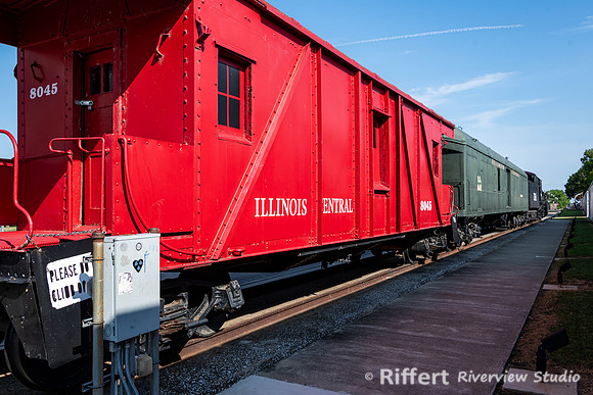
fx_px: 490
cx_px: 296
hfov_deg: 62.3
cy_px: 198
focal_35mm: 30
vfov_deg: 43.9
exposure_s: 1/160
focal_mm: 28
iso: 64
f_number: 8
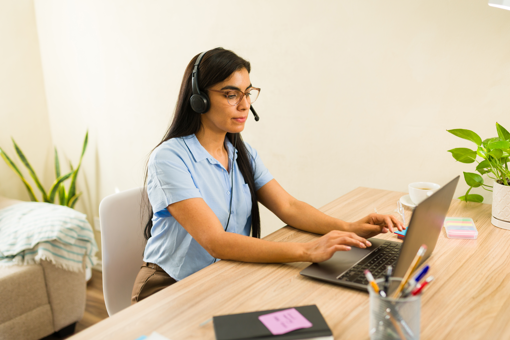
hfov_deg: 48.5
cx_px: 253
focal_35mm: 40
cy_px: 178
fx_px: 567
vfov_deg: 33.4
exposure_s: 1/100
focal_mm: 35
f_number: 1.8
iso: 400
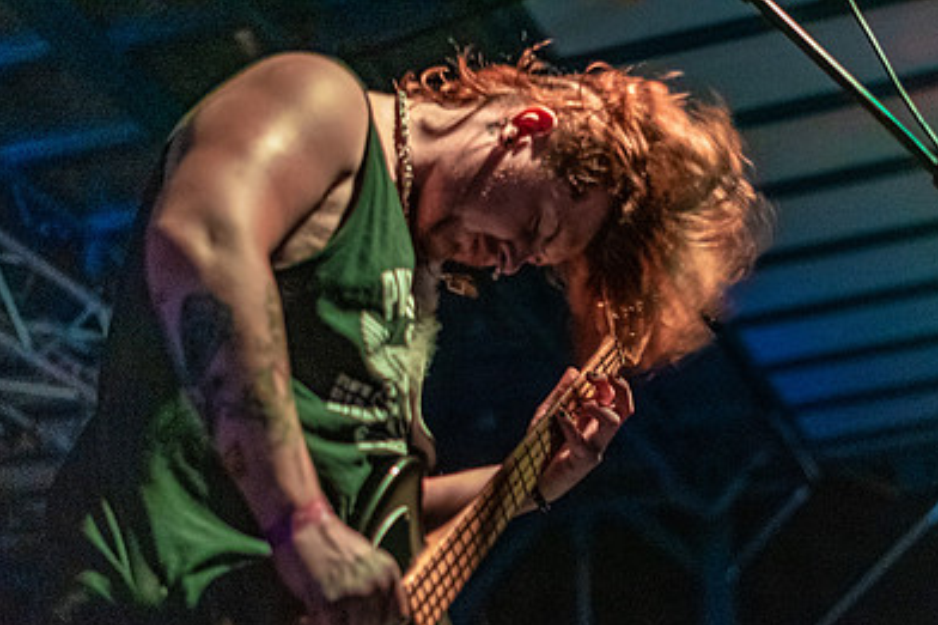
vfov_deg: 18.3
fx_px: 1927
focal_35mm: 74
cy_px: 461
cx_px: 651
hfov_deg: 27.1
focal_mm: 50
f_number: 1.8
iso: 6400
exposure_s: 1/200
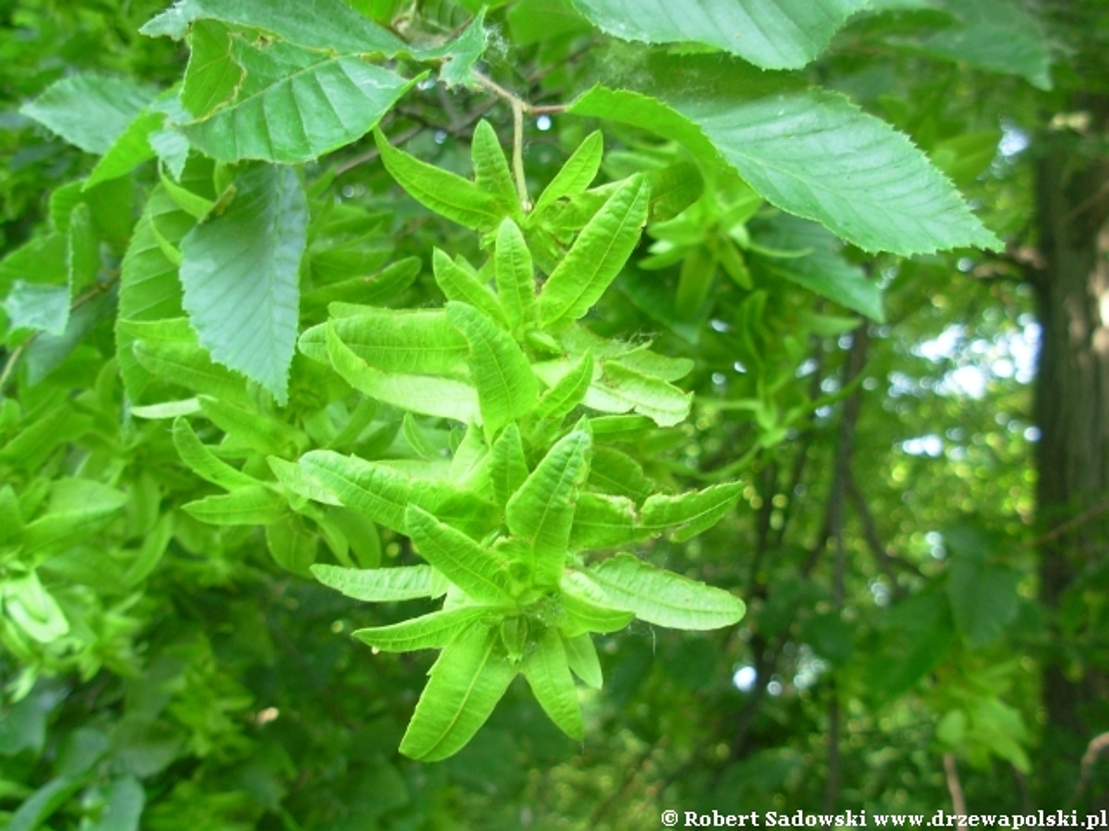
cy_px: 416
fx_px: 1217
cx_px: 554
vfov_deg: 37.7
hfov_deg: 49.0
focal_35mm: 38
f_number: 2.9
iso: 87
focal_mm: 6.3
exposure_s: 1/32
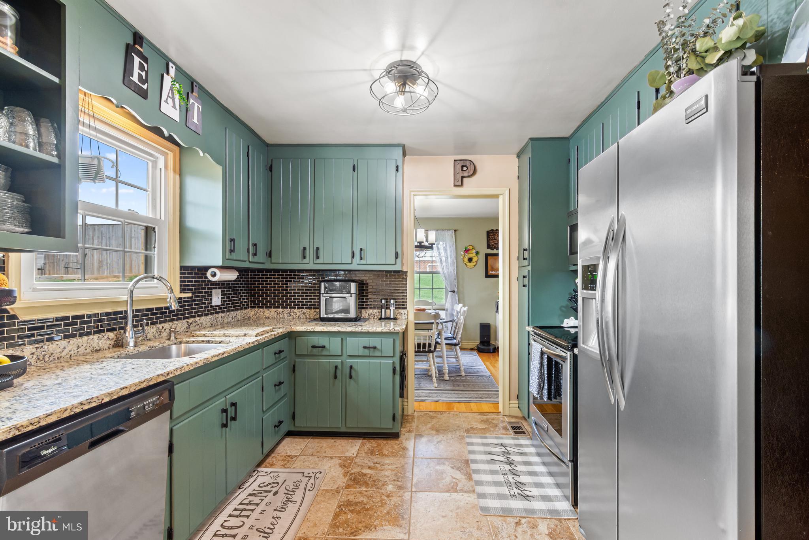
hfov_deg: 100.4
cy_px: 270
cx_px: 404
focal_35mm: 15
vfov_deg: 77.3
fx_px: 337
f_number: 9
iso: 640
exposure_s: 1/3
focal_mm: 10
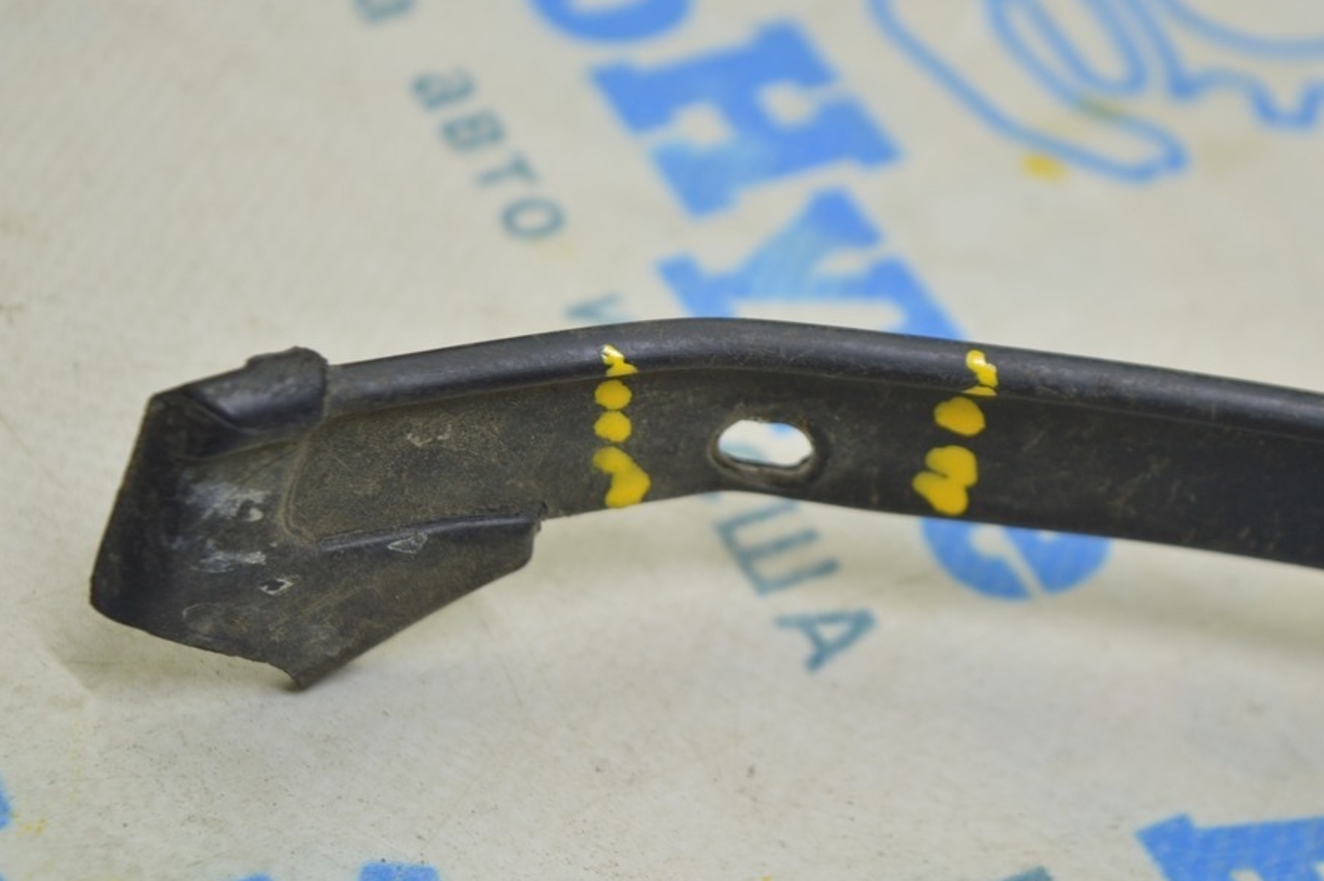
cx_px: 750
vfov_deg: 14.4
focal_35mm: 95
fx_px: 3476
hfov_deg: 21.6
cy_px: 440
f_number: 5.6
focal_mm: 55
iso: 400
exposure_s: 1/20
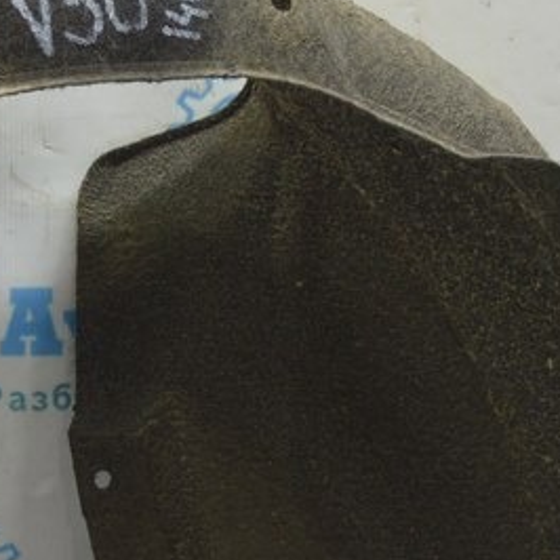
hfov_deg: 15.3
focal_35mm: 113
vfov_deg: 15.4
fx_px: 2061
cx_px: 69
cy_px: 367
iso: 400
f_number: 3.8
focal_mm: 23
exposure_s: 1/40
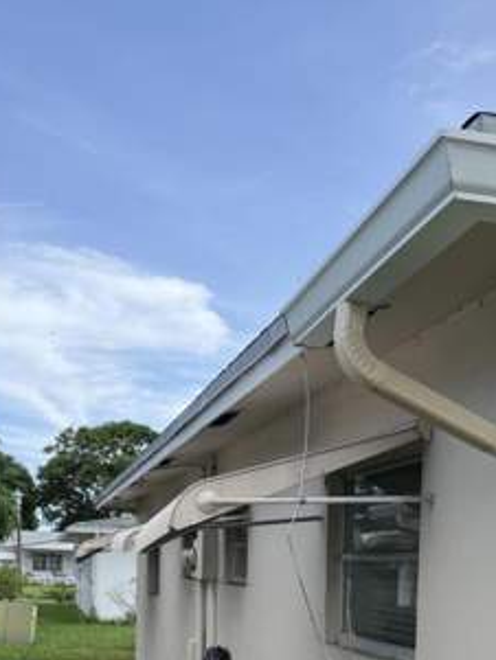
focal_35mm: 51
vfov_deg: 34.7
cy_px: 627
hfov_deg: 28.2
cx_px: 360
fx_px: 974
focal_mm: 6.76
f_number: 1.78
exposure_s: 1/2525
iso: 80
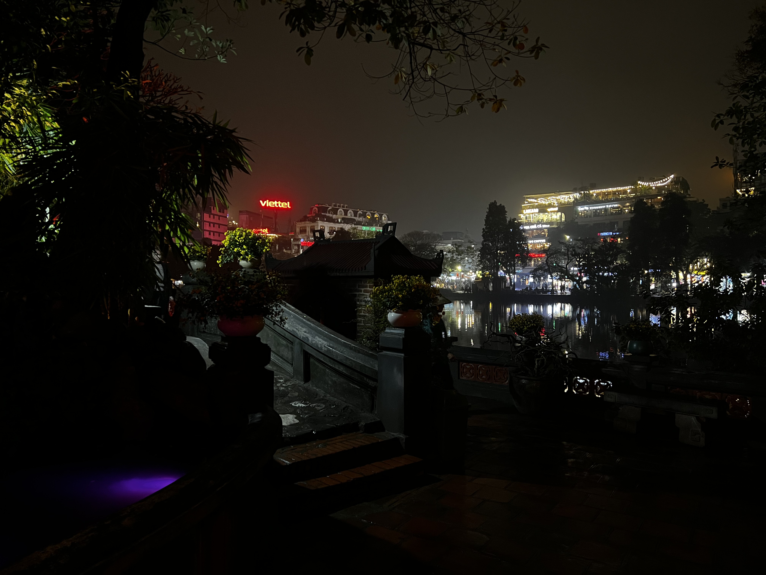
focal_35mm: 26
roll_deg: +0.0
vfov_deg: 53.1
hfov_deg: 67.3
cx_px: 383
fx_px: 575
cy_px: 288
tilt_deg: -0.5
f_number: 1.5
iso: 500
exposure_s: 1/50
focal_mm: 5.7
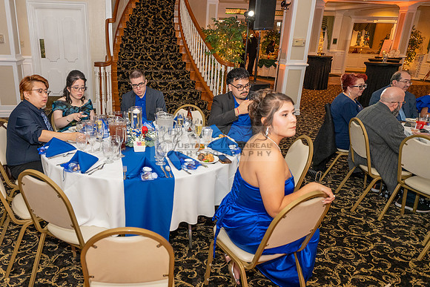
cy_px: 157
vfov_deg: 45.2
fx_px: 344
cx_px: 172
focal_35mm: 29
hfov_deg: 63.4
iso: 2000
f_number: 2.8
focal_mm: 24
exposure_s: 1/200
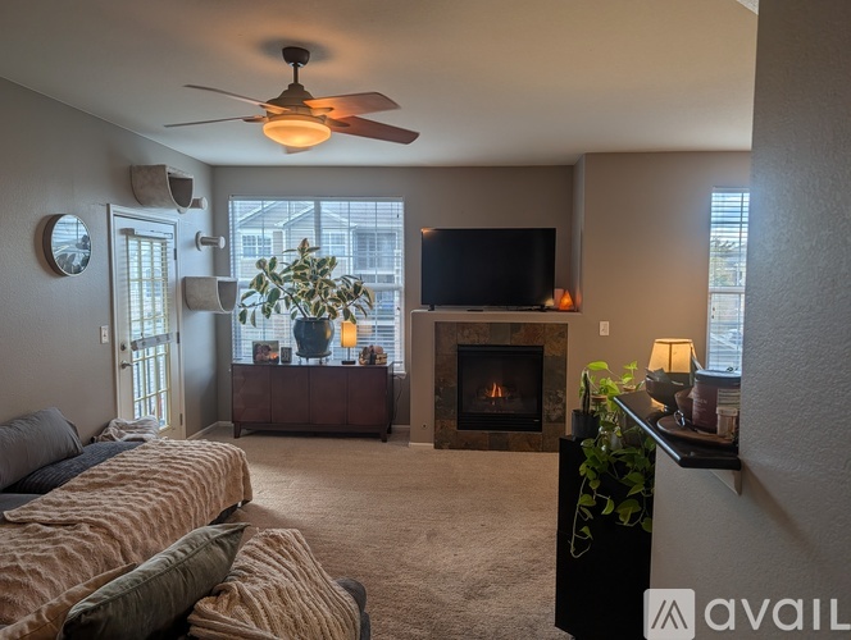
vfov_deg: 56.9
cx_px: 426
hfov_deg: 71.5
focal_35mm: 24
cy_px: 320
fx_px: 591
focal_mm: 6.9
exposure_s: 1/405
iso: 27
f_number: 1.68
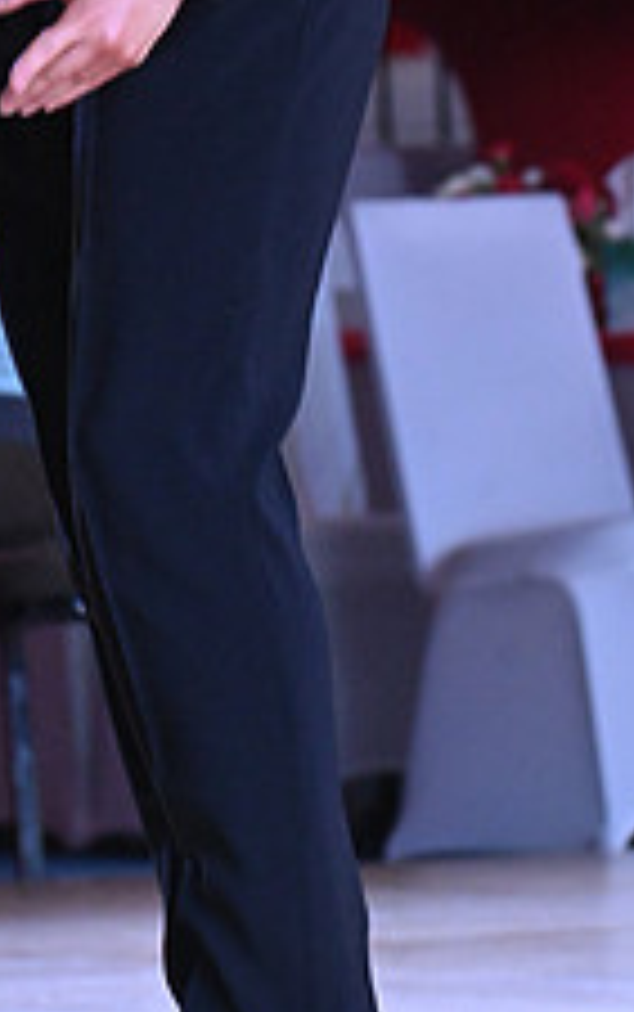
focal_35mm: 525
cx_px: -56
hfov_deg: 2.5
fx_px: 14486
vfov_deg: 4.0
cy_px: -283
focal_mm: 200
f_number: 7.1
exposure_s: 1/400
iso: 4000
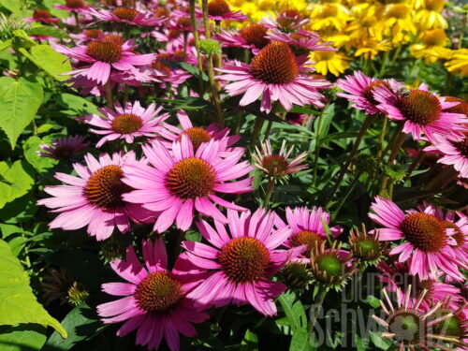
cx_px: 234
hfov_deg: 67.3
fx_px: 352
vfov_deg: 53.1
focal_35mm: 26
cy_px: 176
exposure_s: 1/1387
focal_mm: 4.2
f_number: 1.7
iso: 50
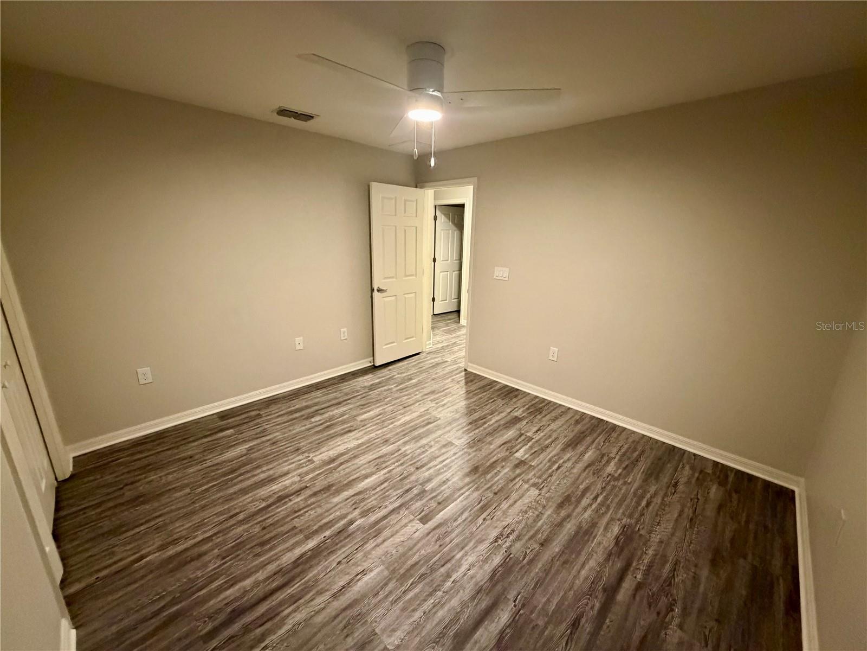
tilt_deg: -15.0
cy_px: 326
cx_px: 434
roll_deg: +0.5
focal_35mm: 14
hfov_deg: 102.1
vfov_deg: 85.7
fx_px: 351
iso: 1000
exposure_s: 1/60
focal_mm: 2.22
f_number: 2.2
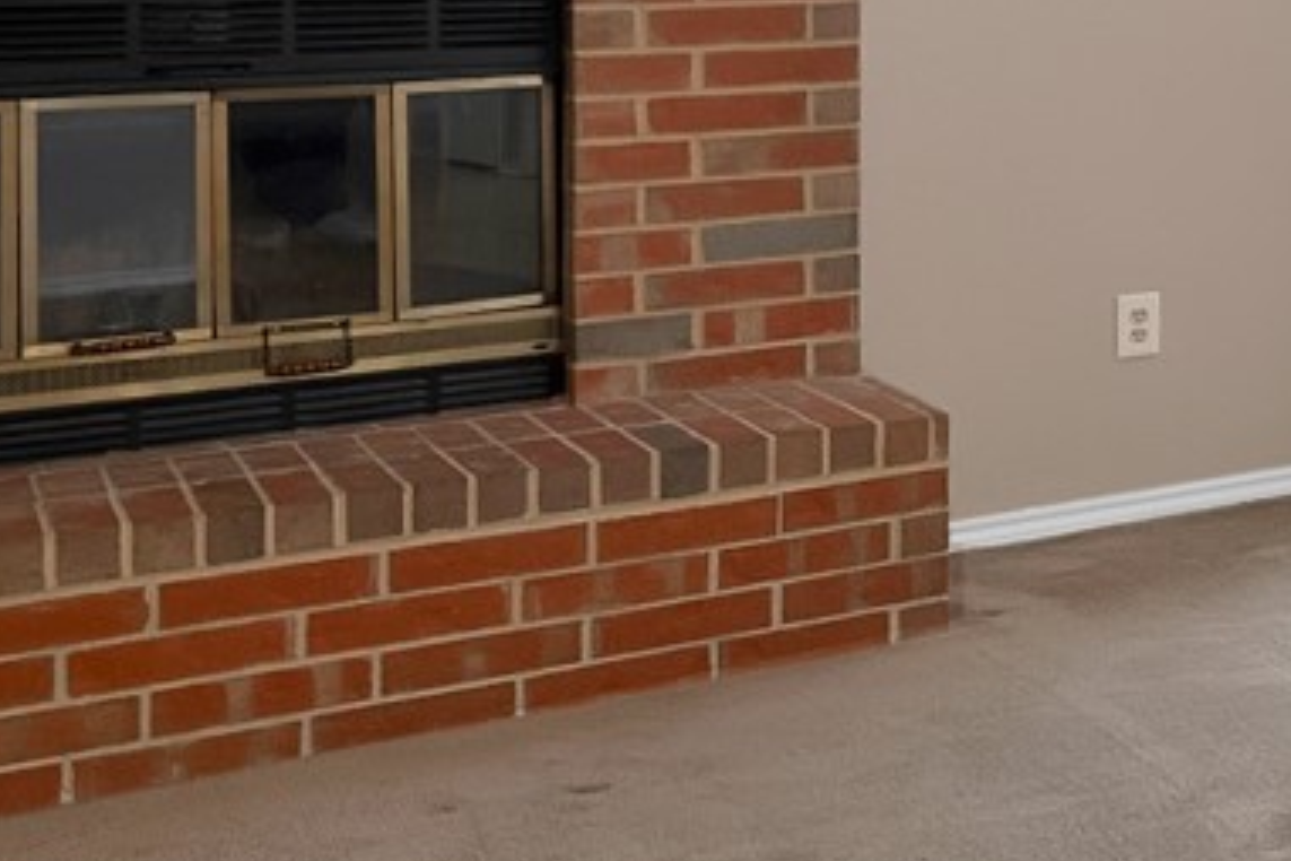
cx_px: 2440
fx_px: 2259
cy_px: -78
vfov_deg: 20.6
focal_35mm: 63
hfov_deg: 20.2
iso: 640
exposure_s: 1/3
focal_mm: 12
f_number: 9
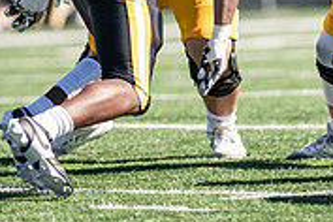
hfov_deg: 2.1
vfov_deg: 1.4
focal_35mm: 981
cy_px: -22
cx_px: 301
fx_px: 9074
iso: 200
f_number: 3.2
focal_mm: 300
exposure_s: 1/1000
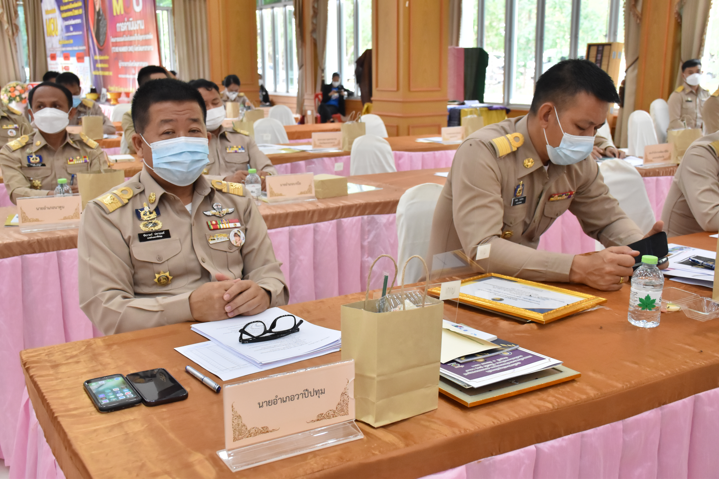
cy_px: 240
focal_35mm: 40
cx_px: 360
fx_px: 809
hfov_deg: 47.9
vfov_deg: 33.0
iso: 1600
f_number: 6.3
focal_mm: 27
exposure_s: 1/160
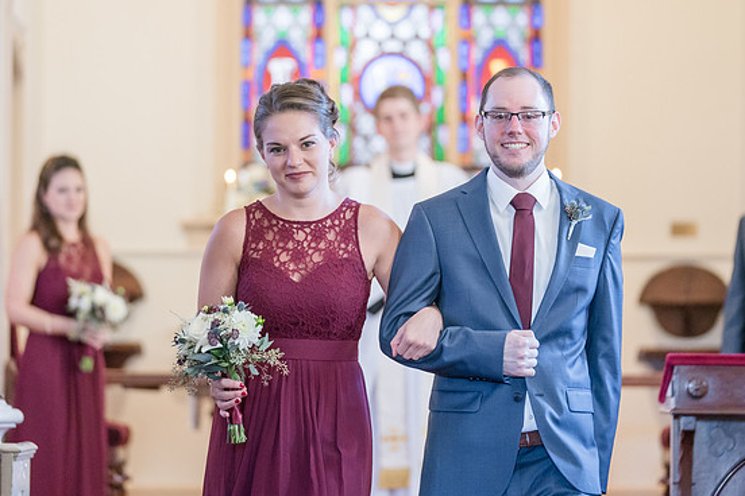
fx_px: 3456
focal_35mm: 167
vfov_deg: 8.2
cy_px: 233
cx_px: 365
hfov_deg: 12.3
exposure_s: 1/160
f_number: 2.8
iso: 2000
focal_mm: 132
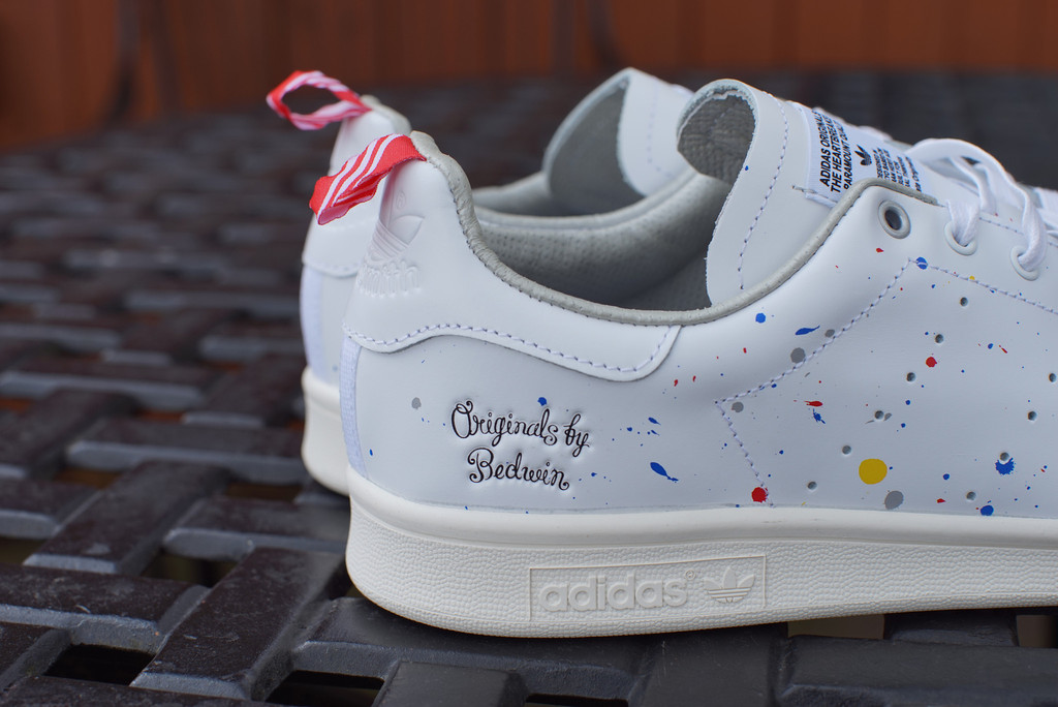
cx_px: 529
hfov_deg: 39.6
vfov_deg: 27.0
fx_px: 1470
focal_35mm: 50
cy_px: 354
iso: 100
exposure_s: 1/80
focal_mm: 50
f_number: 7.1
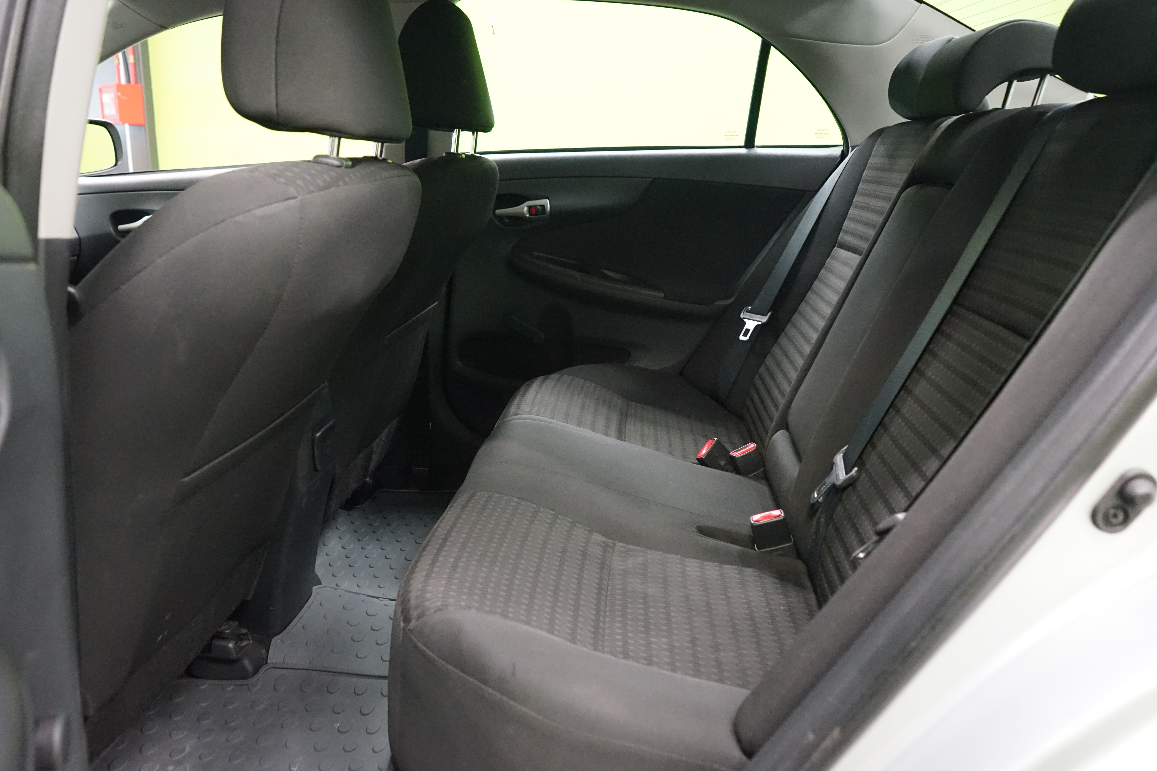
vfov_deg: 46.4
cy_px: 386
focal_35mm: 28
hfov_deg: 65.5
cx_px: 578
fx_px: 900
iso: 6400
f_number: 5
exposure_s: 1/50
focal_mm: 28
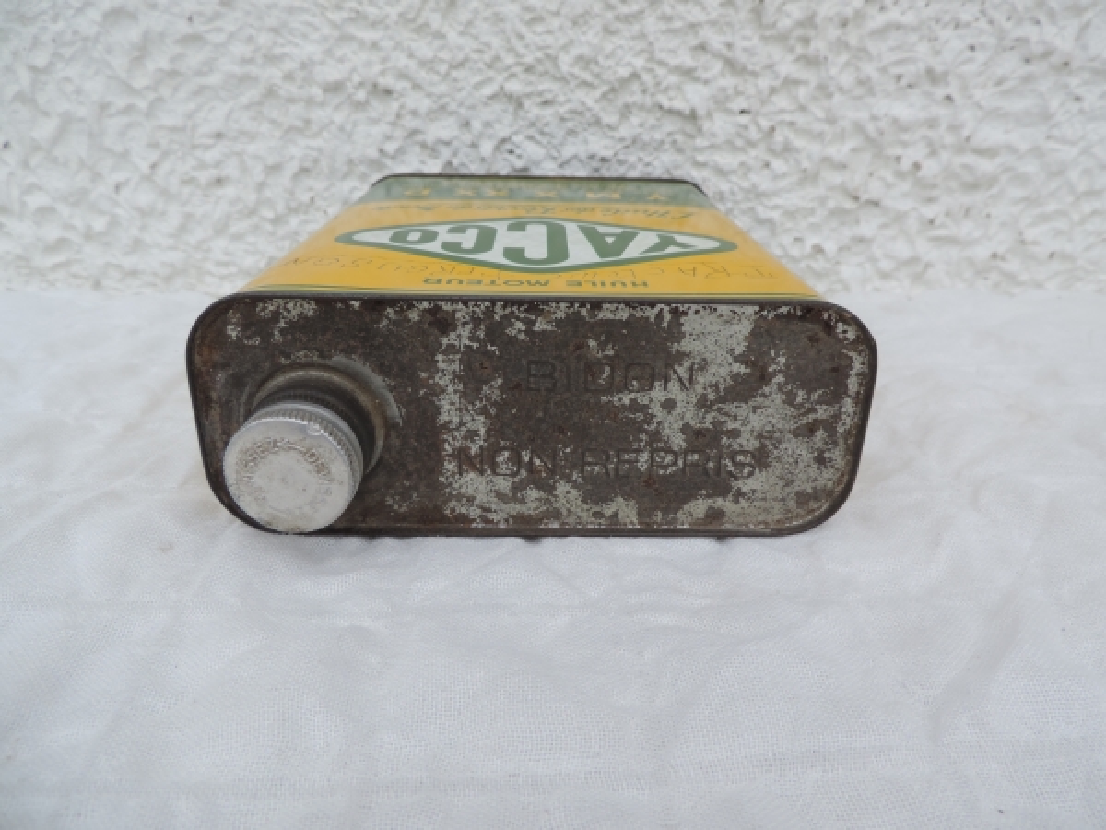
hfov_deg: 71.6
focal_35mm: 24
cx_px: 553
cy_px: 415
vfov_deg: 56.8
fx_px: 767
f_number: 3
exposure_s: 1/320
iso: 80
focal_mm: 4.3
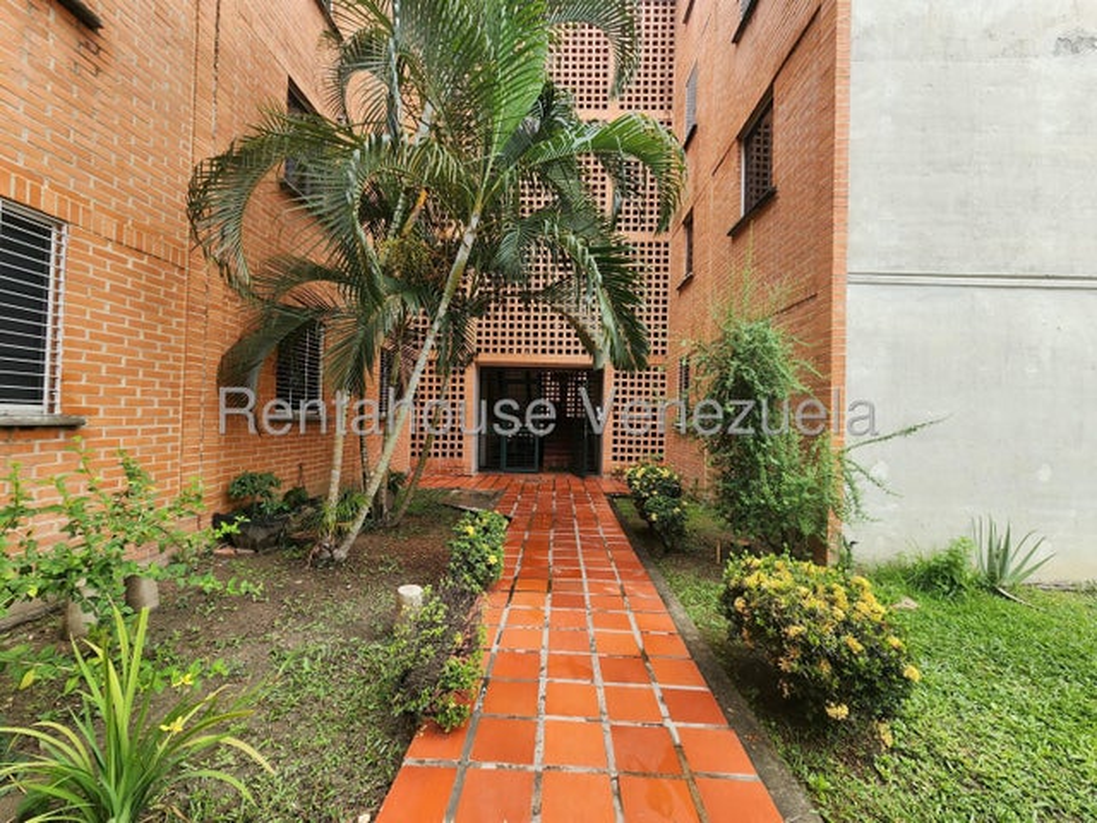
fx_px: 412
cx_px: 548
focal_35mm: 13
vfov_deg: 89.9
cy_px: 412
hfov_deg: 106.2
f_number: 2.2
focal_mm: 2.2
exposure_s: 1/492
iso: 50
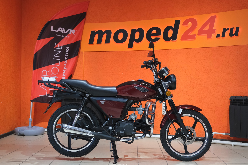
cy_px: 82
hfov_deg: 42.7
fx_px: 317
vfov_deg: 29.2
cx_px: 124
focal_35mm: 46
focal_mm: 30.8
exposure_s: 1/100
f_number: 4
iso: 1600
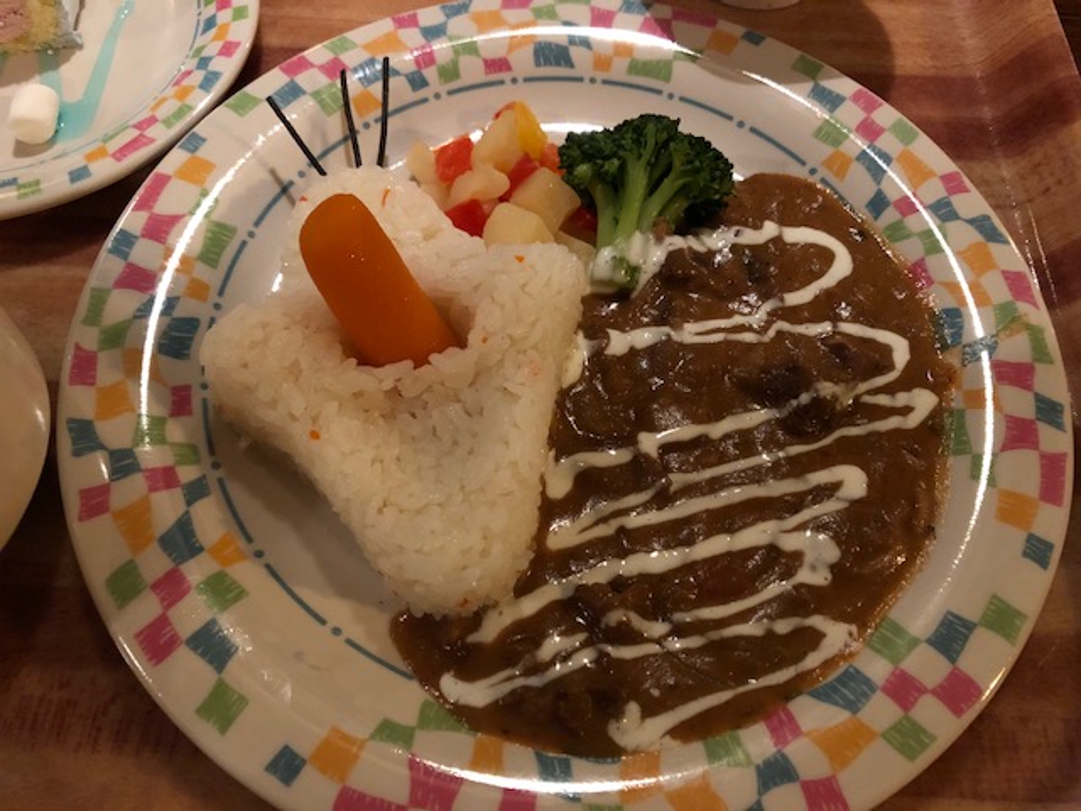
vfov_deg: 49.7
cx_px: 540
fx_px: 874
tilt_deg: -61.7
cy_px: 406
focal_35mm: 28
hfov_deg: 63.4
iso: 125
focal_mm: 3.99
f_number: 1.8
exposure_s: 1/4
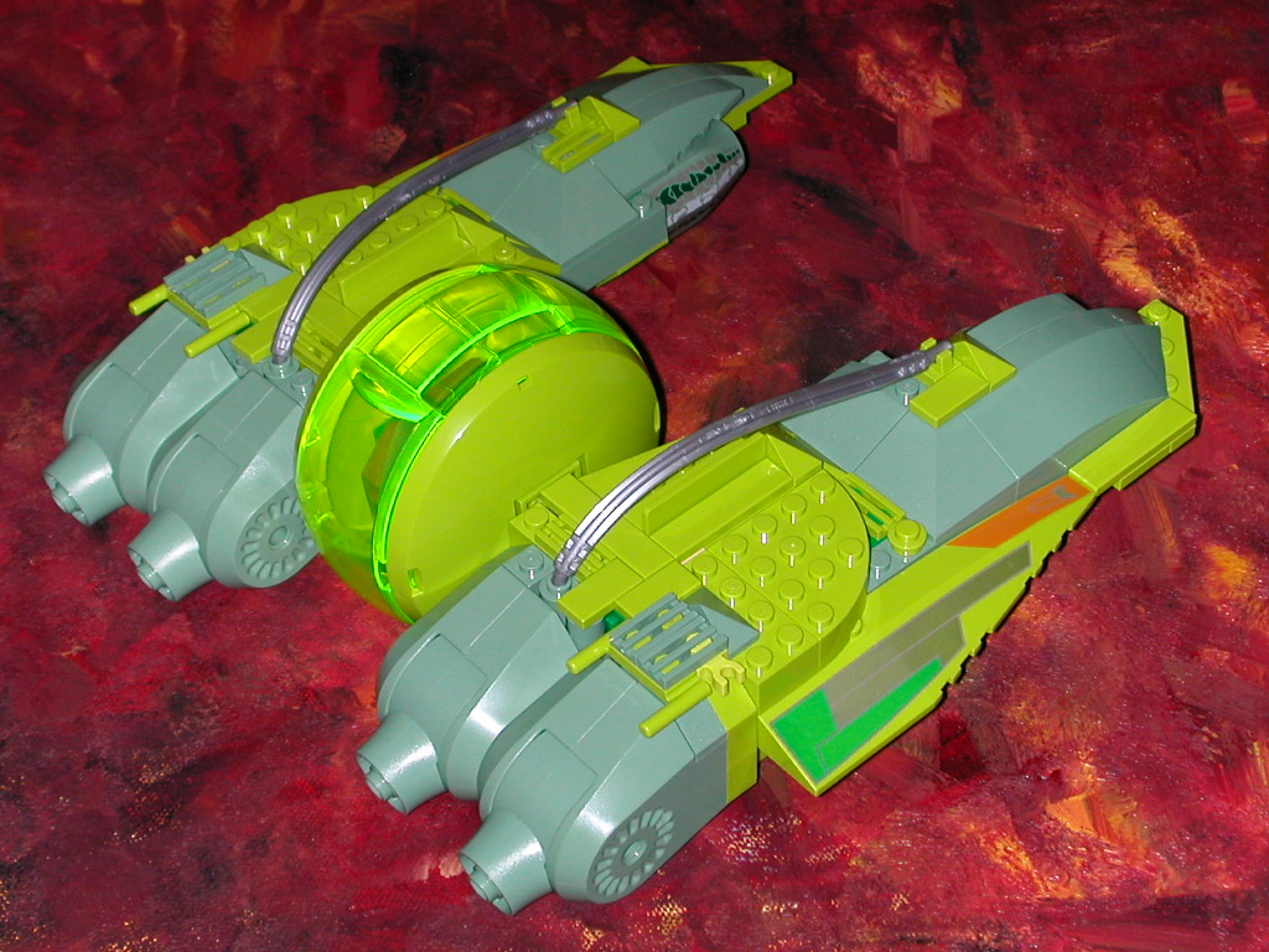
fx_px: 2676
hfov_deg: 26.7
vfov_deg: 20.2
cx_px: 634
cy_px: 476
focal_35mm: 73
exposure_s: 1/59.9
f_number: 3.8
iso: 100
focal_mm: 11.1
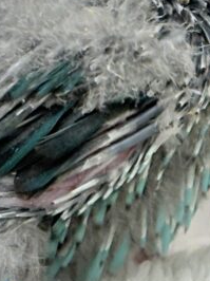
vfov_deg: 8.3
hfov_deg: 6.2
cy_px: -60
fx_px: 1904
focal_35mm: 235
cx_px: 335
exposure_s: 1/100
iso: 100
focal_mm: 5.96
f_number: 1.6
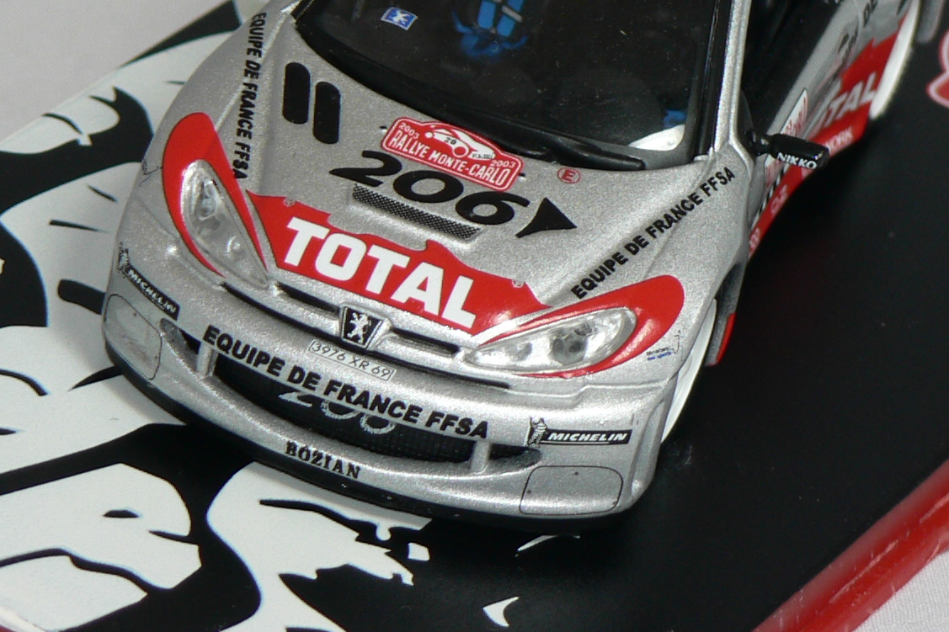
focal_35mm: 241
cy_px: 85
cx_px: 473
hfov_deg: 8.5
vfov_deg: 5.7
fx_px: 6352
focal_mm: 16.9
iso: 80
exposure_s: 1/60
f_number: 3.2
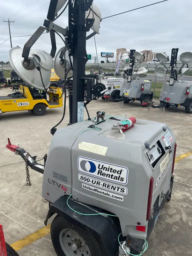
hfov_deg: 53.1
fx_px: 192
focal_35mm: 26
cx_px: 96
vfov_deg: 67.3
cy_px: 128
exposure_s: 1/1715
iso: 50
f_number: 1.6
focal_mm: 4.2
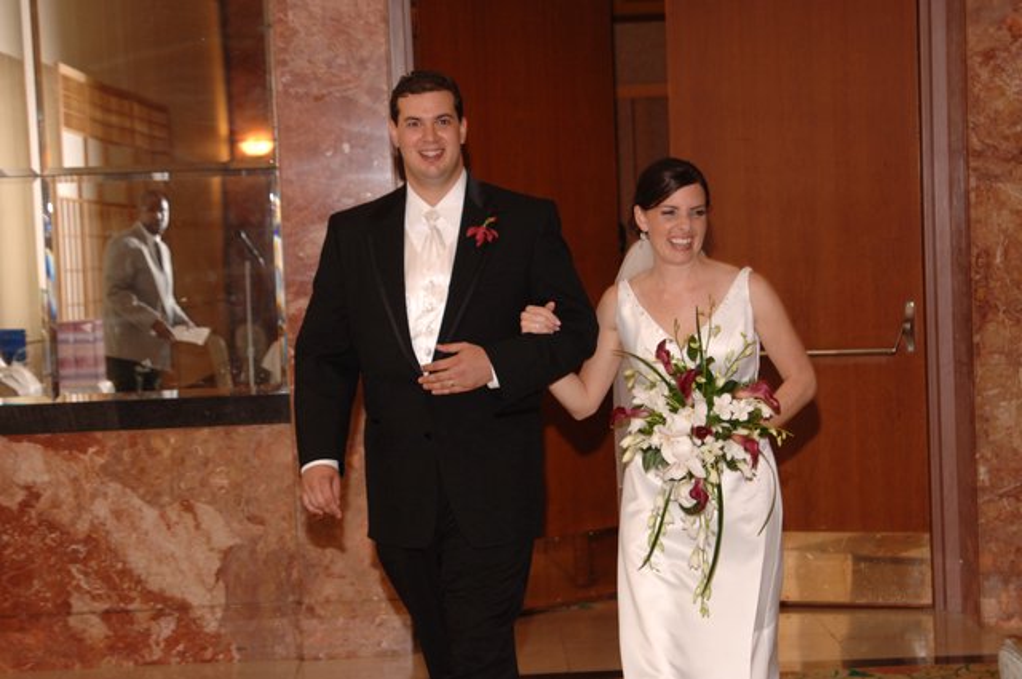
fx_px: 2339
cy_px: 340
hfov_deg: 24.6
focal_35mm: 82
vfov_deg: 16.5
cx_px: 511
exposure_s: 1/40
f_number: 5
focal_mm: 55
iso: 400
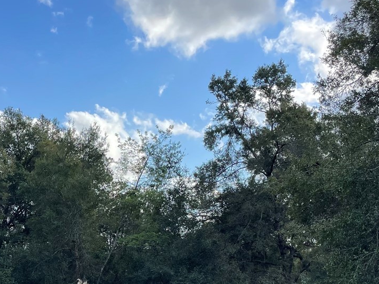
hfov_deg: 31.9
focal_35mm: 58
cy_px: 260
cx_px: 53
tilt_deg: +2.3
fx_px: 635
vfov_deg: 24.5
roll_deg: -1.1
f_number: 1.6
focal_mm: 4.2
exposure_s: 1/1667
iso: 32
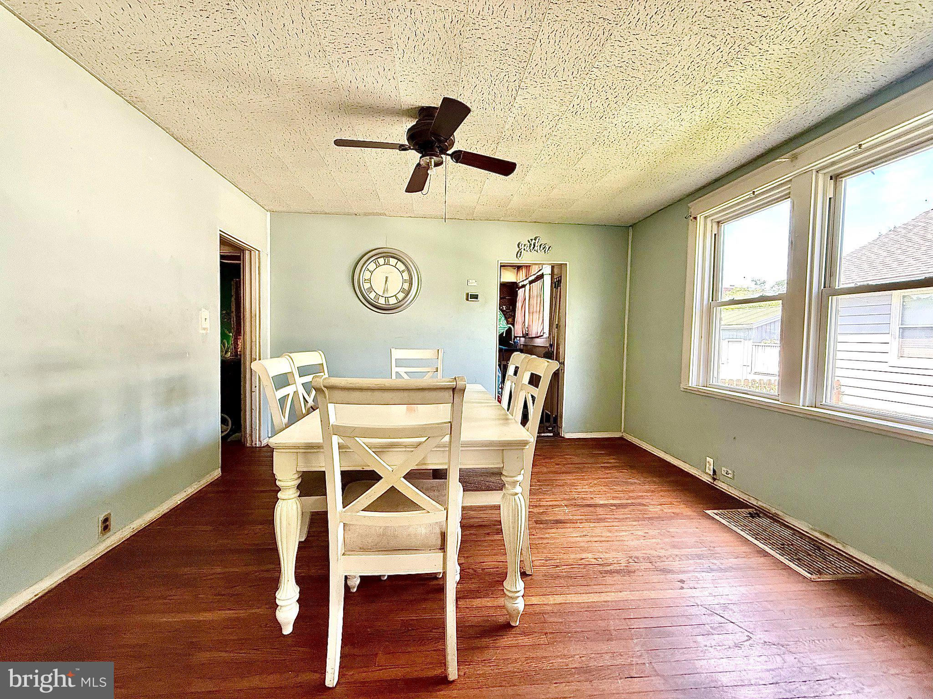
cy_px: 350
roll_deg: -0.8
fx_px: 377
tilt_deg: -0.5
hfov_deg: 102.1
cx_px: 466
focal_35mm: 14
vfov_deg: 85.7
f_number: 2.2
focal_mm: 2.22
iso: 320
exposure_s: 1/99
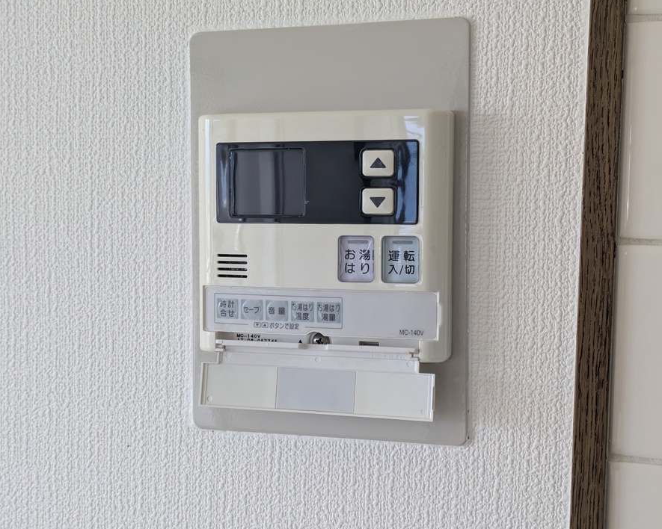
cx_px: 322
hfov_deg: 34.7
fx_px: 1058
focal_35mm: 54
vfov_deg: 28.1
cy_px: 265
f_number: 1.89
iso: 99
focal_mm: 5.43
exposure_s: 1/120
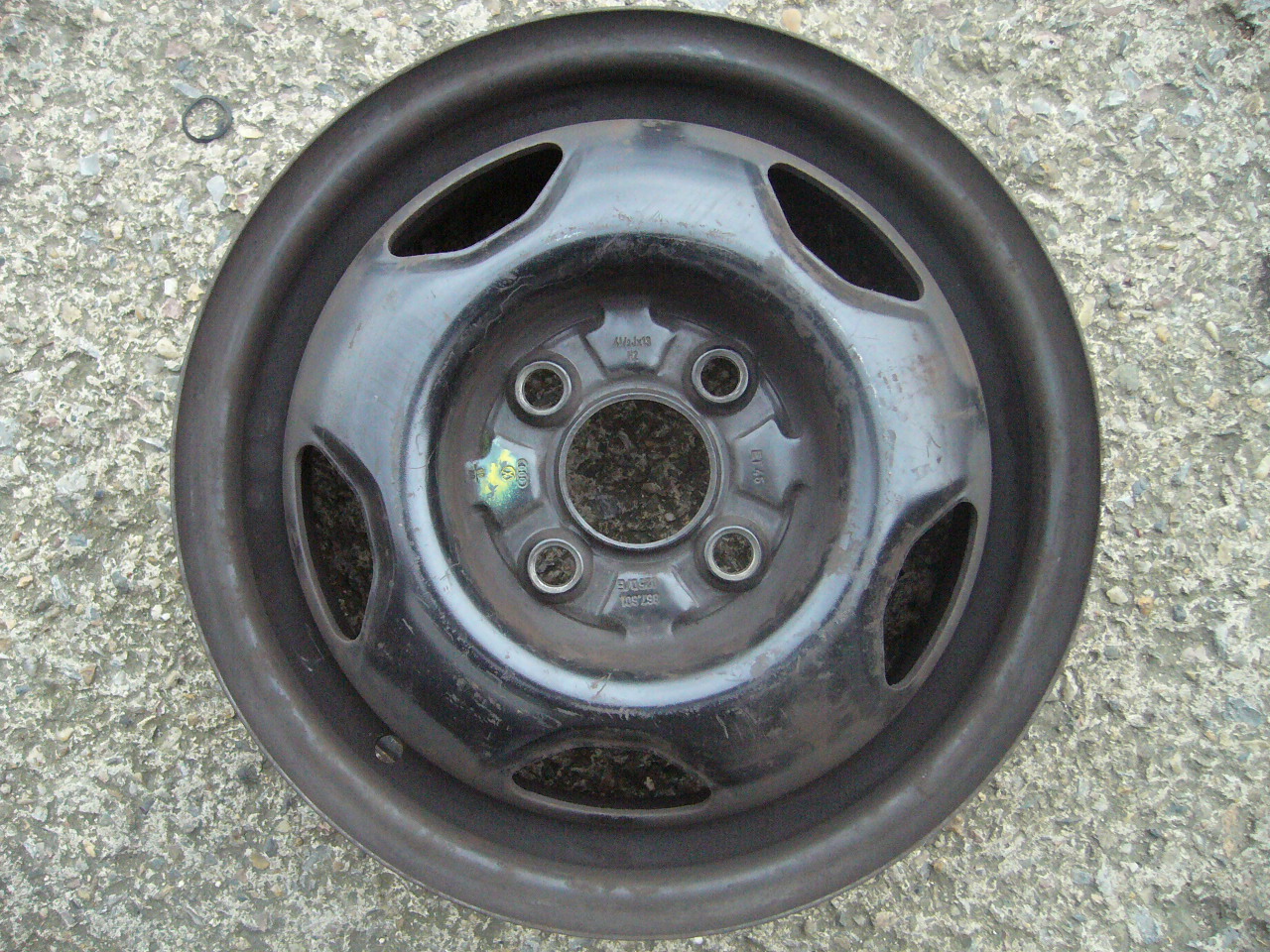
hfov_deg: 52.6
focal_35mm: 35
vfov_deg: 40.7
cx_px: 635
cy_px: 476
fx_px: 1284
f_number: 2.8
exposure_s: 1/200
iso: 400
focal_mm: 5.8
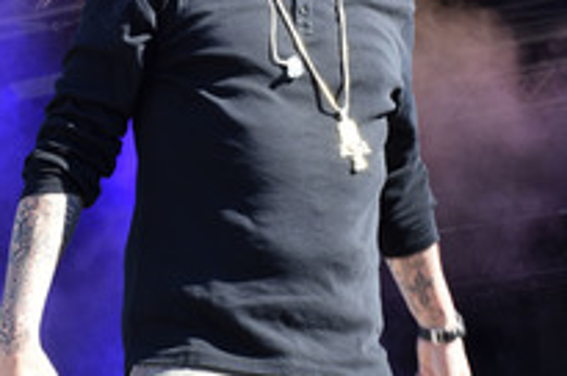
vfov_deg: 7.4
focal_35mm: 185
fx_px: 2909
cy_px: 133
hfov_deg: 11.1
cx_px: 195
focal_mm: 56
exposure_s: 1/100
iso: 360
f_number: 10
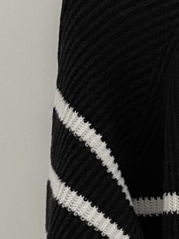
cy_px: 246
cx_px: 317
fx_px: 800
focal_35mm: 116
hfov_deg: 11.8
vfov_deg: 16.6
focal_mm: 4.2
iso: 800
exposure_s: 1/30
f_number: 1.6
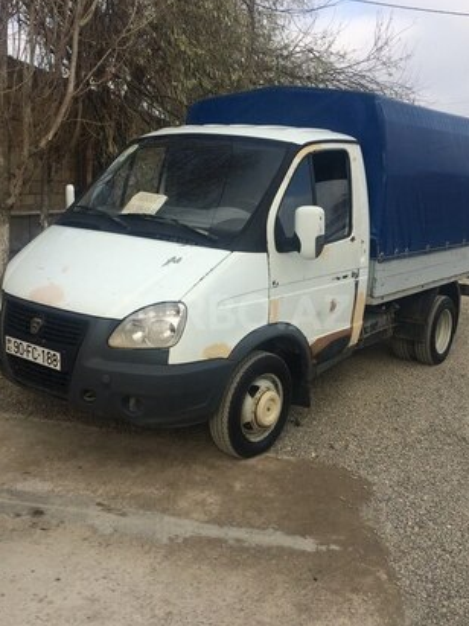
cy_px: 312
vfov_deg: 52.6
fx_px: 633
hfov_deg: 40.7
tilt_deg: -9.2
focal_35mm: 35
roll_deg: +0.4
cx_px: 233
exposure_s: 1/1709
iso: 32
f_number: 2.2
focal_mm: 4.15
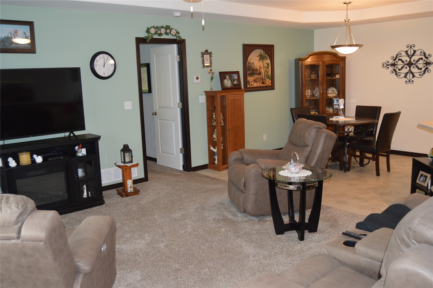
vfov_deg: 39.9
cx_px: 216
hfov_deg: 57.3
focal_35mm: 33
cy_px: 144
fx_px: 396
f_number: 3.5
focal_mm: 22
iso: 560
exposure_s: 1/60
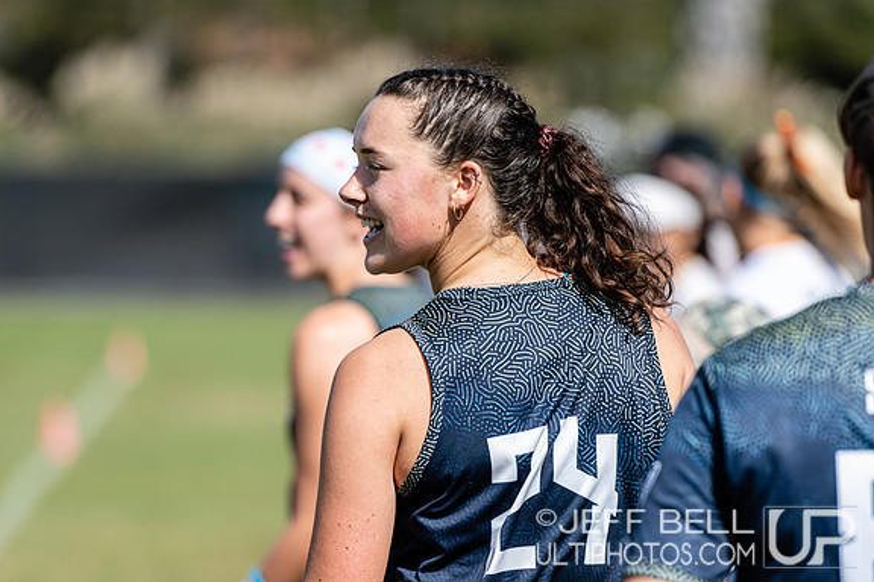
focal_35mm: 302
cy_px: 290
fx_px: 7331
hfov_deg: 6.8
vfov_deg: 4.6
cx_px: 435
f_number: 3.2
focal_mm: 200
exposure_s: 1/1600
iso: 100
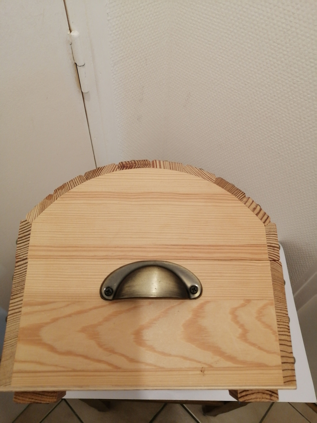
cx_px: 158
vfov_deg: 67.3
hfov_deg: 53.1
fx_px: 317
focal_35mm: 26
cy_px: 212
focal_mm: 3.96
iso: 250
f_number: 1.8
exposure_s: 1/33.3
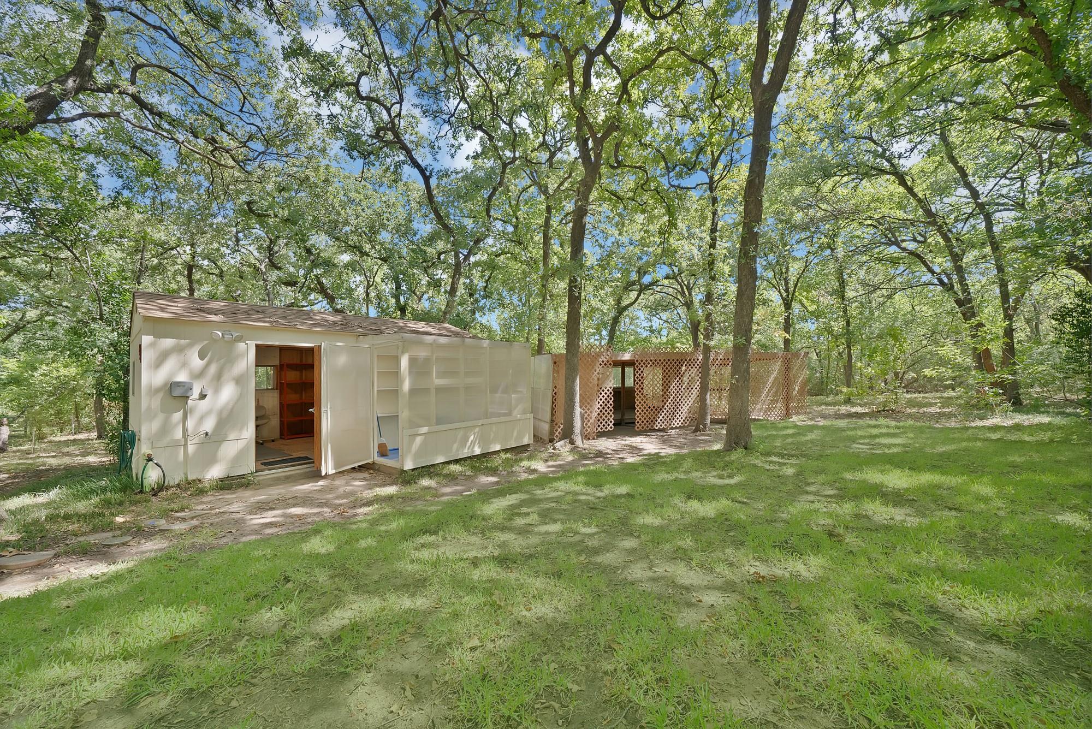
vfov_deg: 90.1
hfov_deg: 112.6
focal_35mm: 12
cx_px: 546
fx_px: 364
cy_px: 364
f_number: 9
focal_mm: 12
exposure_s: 1/13
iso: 640
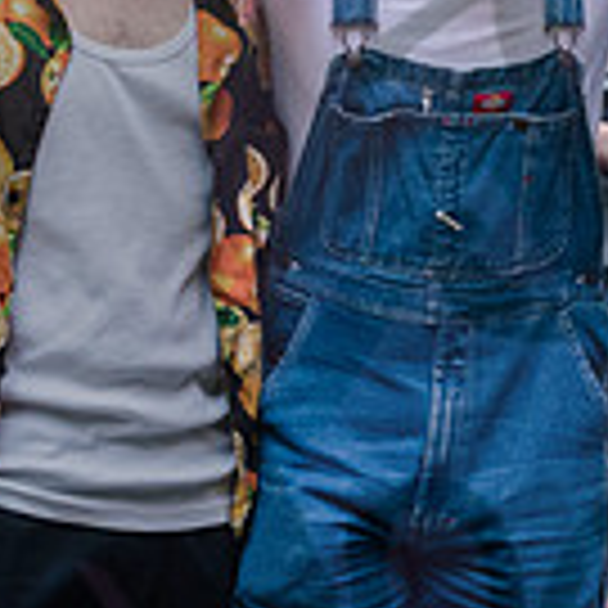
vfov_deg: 11.8
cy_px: 62
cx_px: 840
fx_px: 2921
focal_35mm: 147
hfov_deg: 11.5
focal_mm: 35
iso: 1000
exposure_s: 1/200
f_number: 3.5
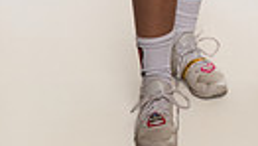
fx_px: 1527
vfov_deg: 5.2
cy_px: -245
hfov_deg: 9.6
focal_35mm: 223
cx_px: 291
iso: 500
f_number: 6.3
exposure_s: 1/200
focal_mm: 62
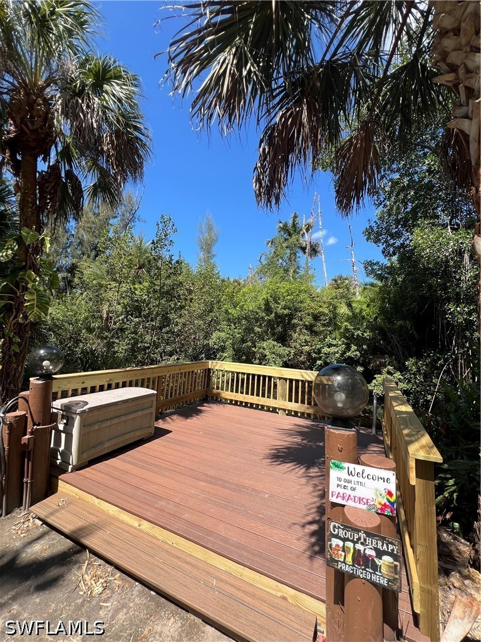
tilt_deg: +5.0
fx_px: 241
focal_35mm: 13
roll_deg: -2.5
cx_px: 240
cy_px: 321
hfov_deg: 89.9
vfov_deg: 106.2
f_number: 1.8
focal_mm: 1.57
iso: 32
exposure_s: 1/867
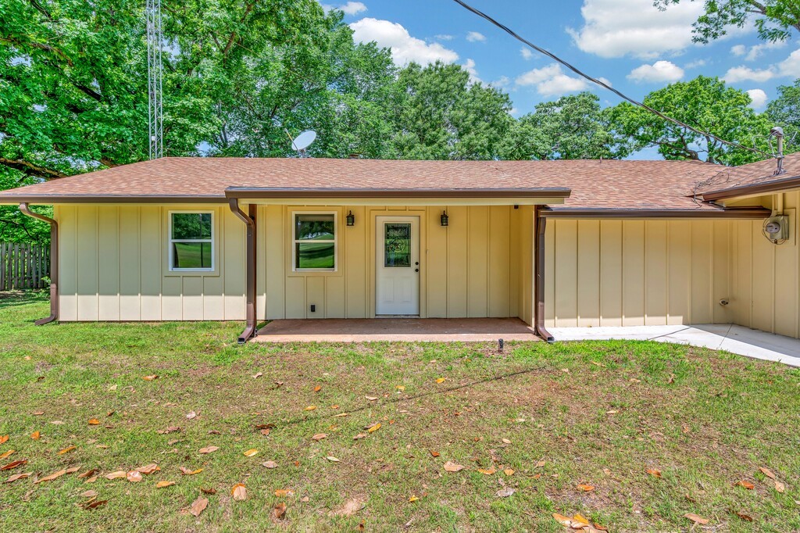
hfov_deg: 90.0
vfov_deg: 67.3
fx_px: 400
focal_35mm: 18
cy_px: 266
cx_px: 400
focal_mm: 18
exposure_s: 1/200
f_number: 8
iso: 100
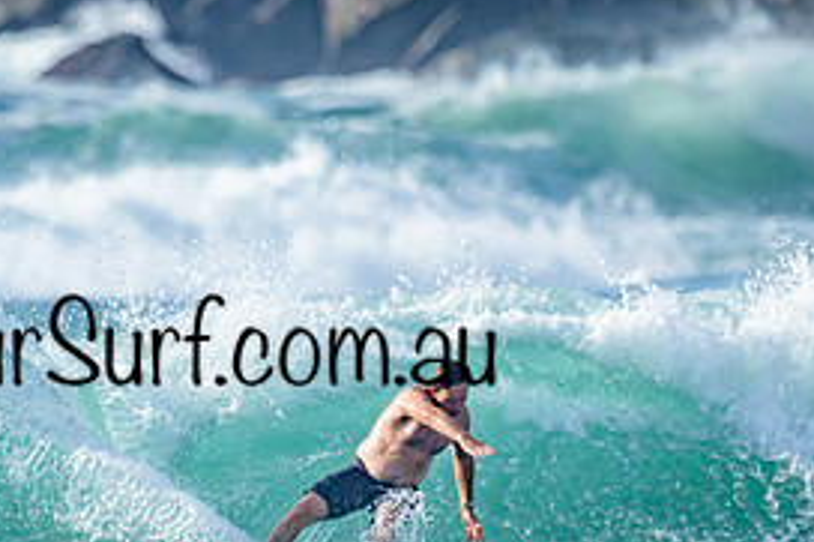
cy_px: 444
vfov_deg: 0.6
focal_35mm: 2345
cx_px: 338
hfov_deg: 0.9
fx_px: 52989
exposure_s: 1/2500
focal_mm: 800
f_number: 6.3
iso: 200
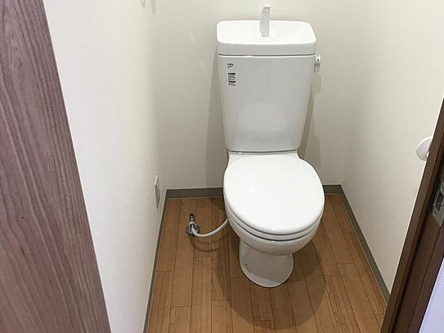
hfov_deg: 55.2
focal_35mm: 33
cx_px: 253
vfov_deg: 42.9
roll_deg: -1.4
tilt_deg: -29.3
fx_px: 423
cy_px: 147
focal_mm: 3.99
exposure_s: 1/24
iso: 40
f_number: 1.8
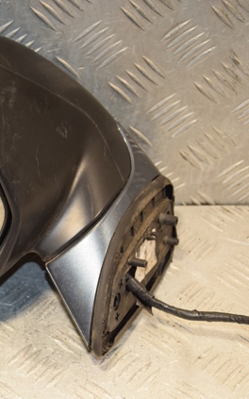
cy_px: 200
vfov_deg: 18.8
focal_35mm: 111
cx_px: -48
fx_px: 1206
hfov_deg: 11.6
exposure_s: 1/200
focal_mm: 48
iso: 800
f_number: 4.8
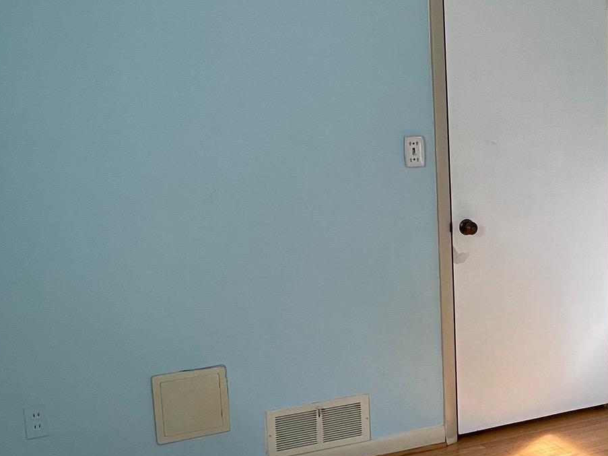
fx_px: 1036
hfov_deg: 31.0
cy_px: 269
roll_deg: +1.1
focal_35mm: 59
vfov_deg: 24.8
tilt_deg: -10.8
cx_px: 561
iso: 125
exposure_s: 1/60
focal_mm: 4.2
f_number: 1.6
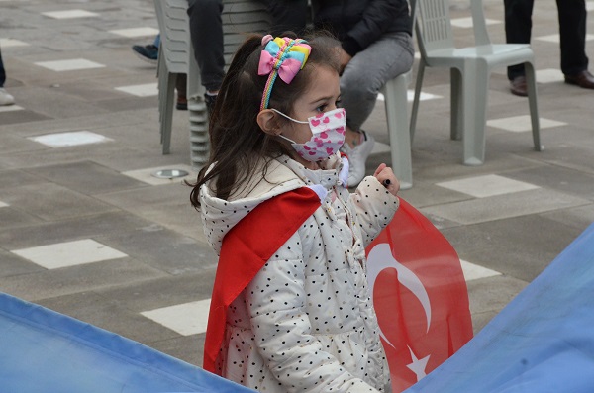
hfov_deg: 17.1
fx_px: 1975
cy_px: 196
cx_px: 297
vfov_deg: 11.4
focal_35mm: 120
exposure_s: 1/500
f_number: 11
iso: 2500
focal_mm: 80
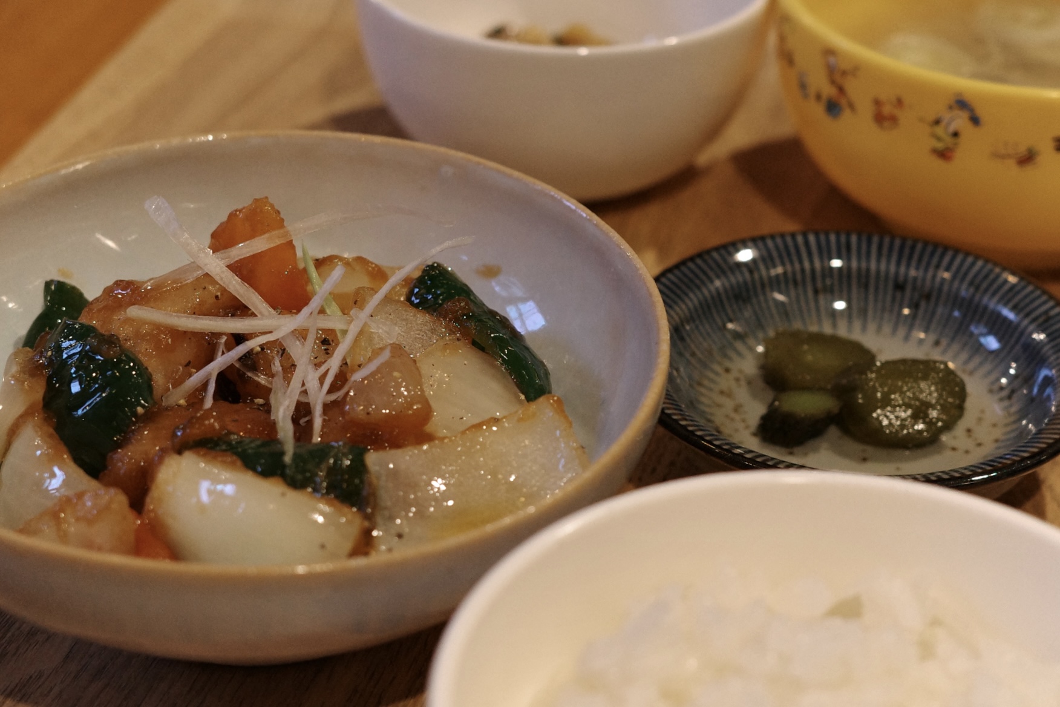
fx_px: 2090
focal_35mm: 71
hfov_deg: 28.5
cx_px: 530
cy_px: 354
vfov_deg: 19.2
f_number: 2.8
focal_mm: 26
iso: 800
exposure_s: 1/80
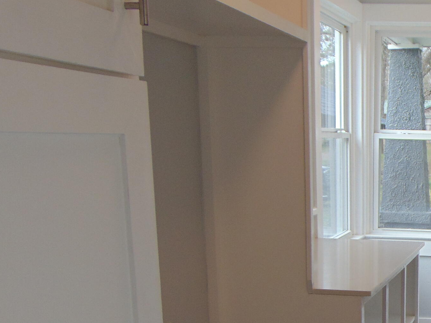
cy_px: 297
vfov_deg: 23.7
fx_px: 747
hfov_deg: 29.7
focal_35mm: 60
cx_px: 445
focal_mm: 4.9
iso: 80
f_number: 3
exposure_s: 1/100
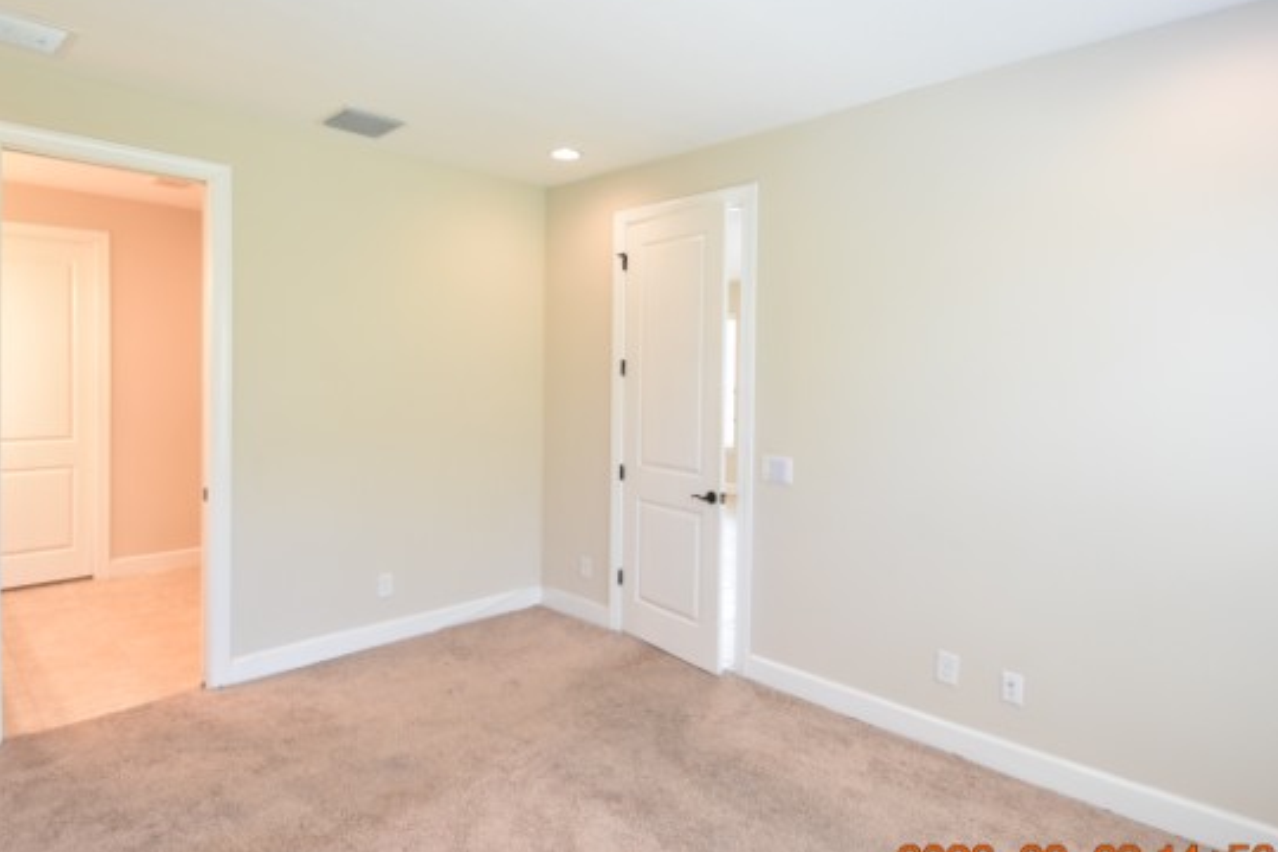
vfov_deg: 61.8
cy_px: 381
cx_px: 585
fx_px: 710
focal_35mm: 20
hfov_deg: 83.8
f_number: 3.5
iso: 800
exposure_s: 1/125
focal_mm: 10
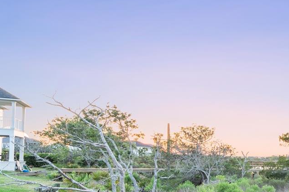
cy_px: 153
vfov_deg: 30.4
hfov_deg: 34.8
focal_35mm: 43
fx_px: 345
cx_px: 357
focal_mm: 17
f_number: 8
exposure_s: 1/3
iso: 250
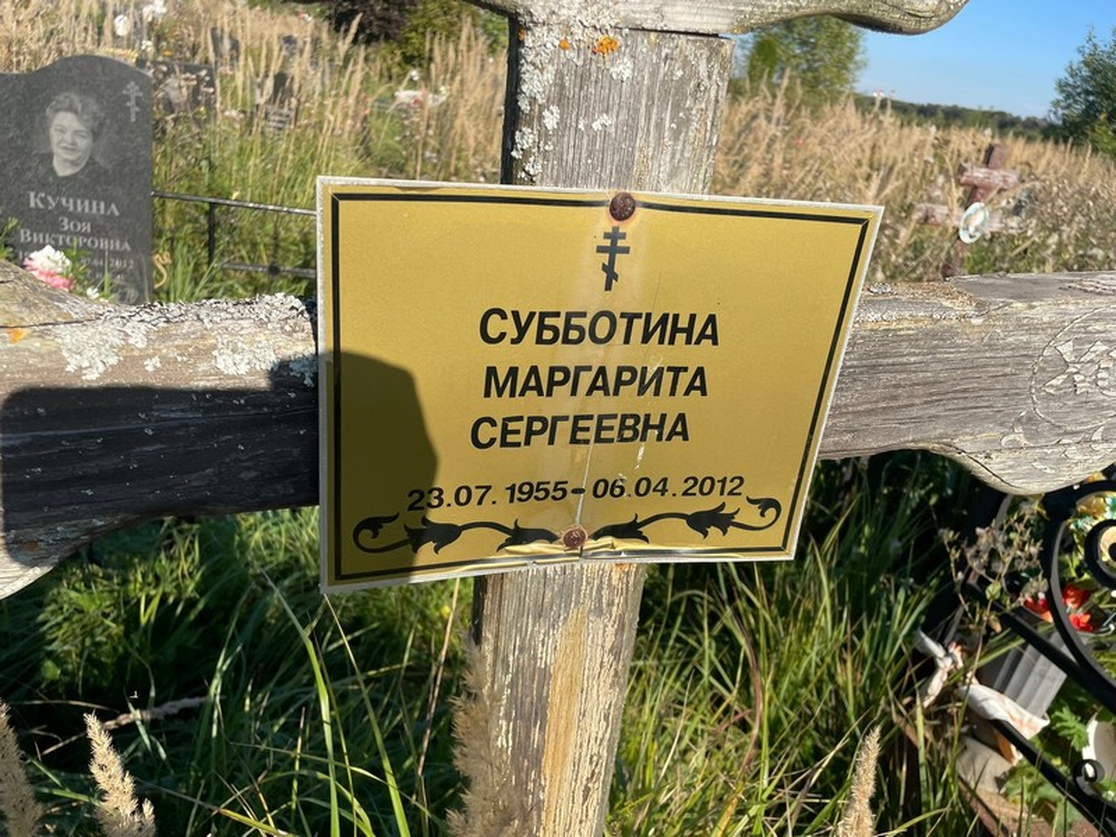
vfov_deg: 53.1
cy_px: 418
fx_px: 838
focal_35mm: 26
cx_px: 558
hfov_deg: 67.3
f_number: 1.6
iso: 32
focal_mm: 4.2
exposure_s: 1/2681
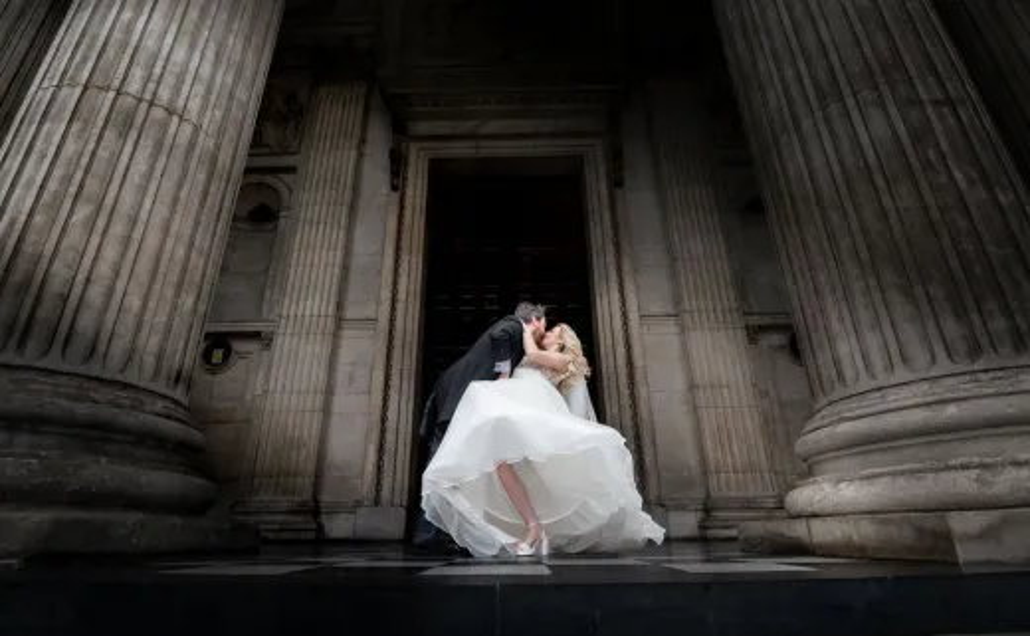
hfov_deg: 91.9
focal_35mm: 18
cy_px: 317
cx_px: 505
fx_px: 498
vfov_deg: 65.1
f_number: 2.8
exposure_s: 1/640
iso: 500
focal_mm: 17
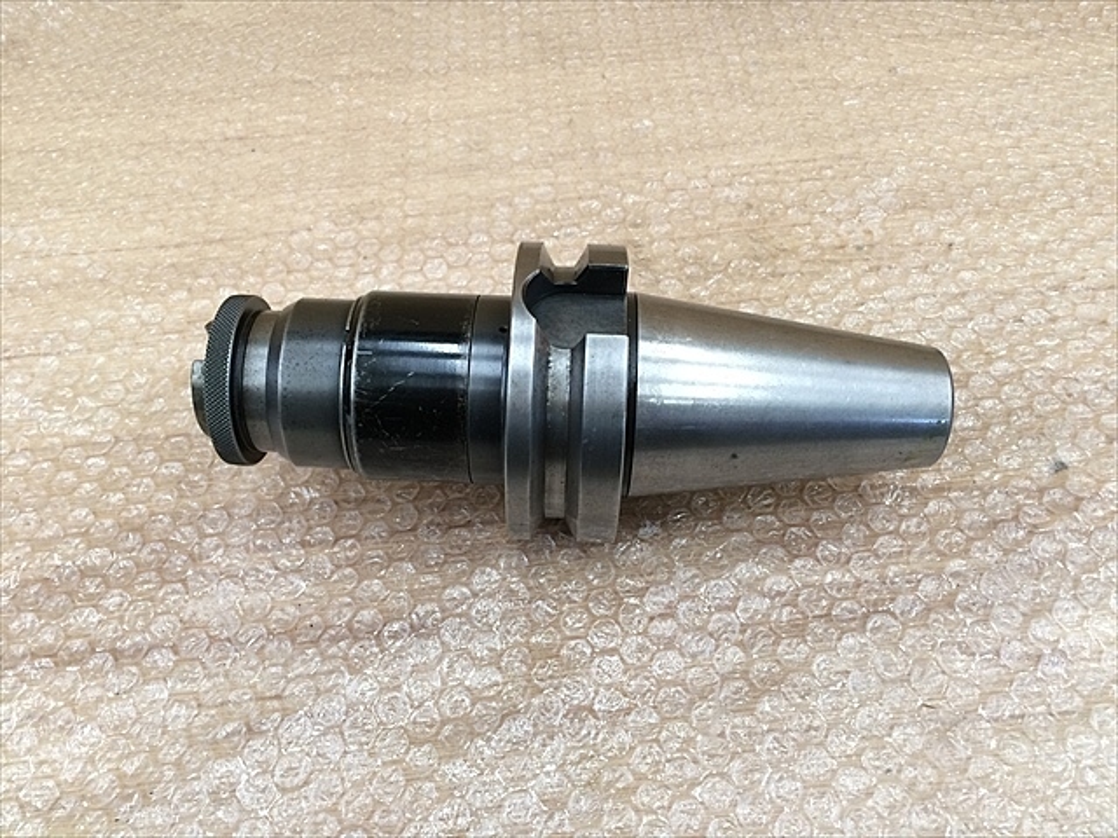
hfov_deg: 61.7
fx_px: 937
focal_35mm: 29
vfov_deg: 48.2
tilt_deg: -55.1
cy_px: 419
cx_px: 559
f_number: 2.2
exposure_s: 1/30
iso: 80
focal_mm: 4.15
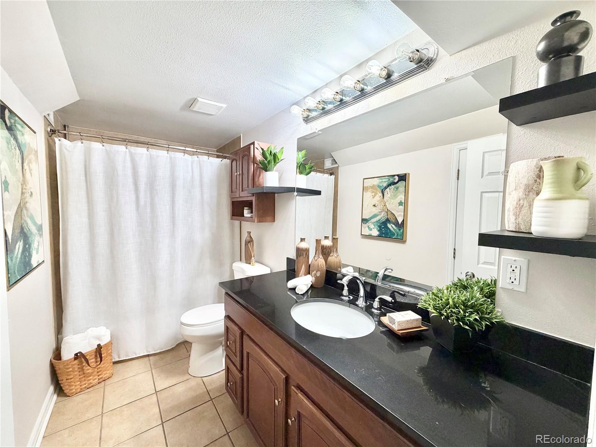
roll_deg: -0.1
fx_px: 241
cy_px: 224
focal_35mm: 14
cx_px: 298
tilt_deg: -2.4
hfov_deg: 102.1
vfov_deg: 85.7
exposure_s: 1/120
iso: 200
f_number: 2.2
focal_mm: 2.22
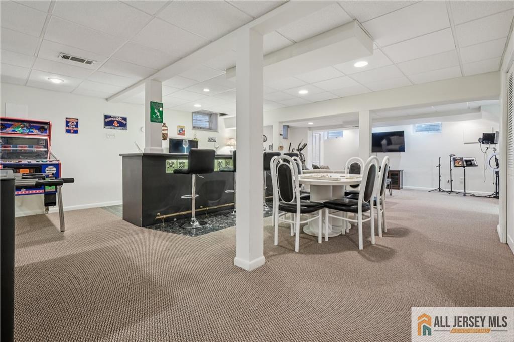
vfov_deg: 73.7
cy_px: 171
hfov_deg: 96.8
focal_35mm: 16
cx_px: 257
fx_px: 228
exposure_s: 1/8
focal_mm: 10.5
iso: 400
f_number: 6.4
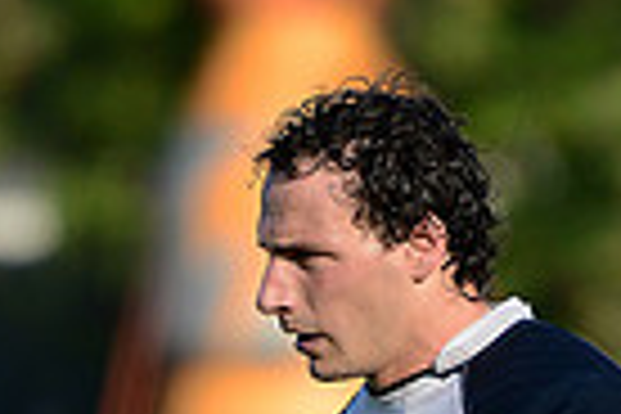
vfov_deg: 1.7
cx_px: 54
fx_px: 14161
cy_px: 745
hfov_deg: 2.5
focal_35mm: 821
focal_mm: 195
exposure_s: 1/1600
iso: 250
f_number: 2.8
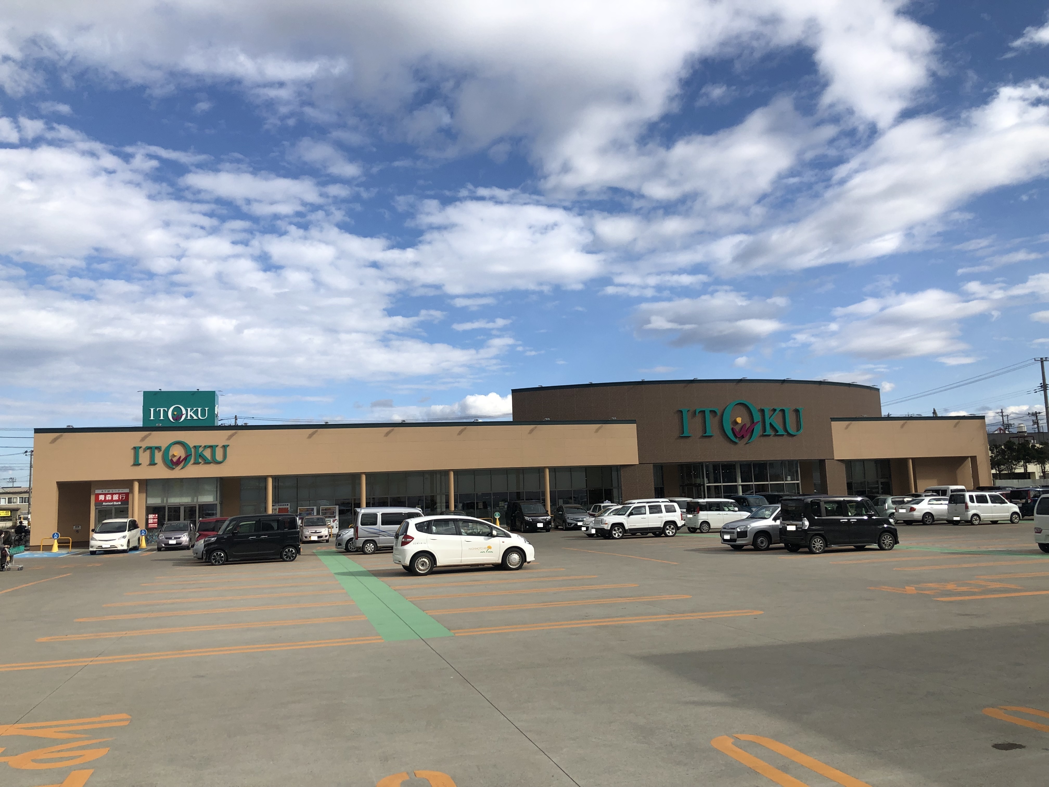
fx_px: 849
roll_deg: +1.9
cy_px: 394
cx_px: 524
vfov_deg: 49.7
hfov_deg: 63.4
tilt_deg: +8.1
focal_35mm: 28
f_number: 1.8
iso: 25
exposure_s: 1/2525
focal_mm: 3.99
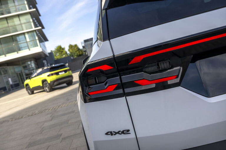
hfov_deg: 55.8
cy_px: 75
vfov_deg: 38.9
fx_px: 213
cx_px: 113
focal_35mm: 34
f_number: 7.1
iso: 100
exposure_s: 1/200
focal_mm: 34
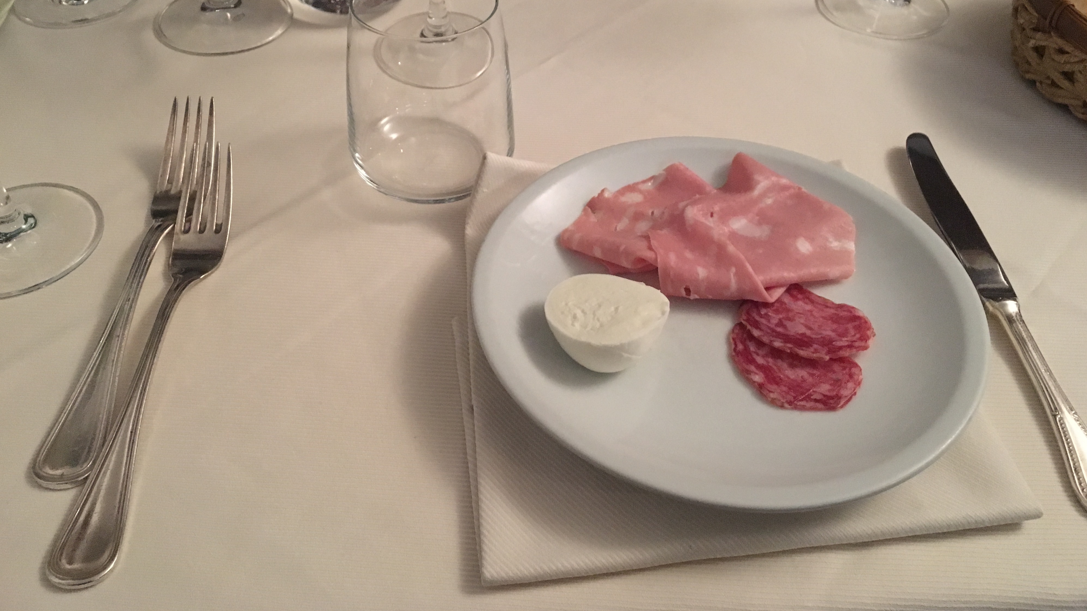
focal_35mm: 32
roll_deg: -2.2
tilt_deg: -42.4
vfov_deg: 36.4
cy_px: 216
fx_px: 922
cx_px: 541
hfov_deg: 61.0
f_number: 2.2
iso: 500
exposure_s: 1/17
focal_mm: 4.15
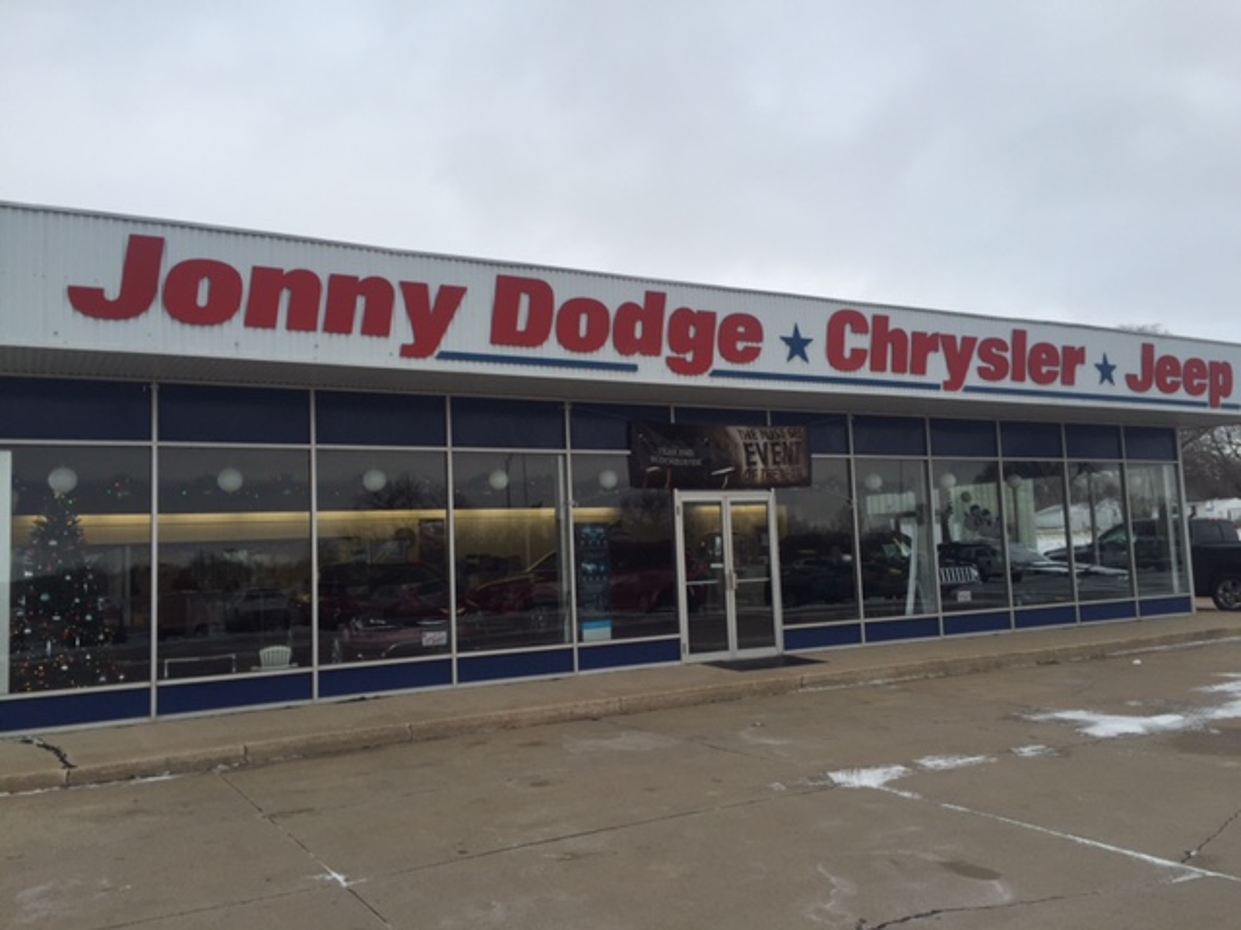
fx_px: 1040
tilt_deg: +5.3
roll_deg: +2.4
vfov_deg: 48.2
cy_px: 465
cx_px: 620
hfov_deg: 61.7
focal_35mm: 29
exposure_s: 1/476
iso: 32
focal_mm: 4.15
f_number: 2.2
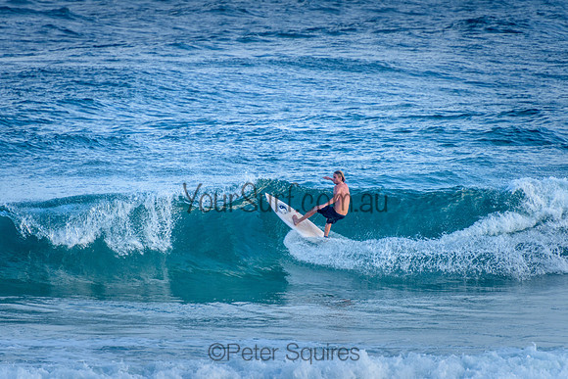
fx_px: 7742
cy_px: 148
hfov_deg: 4.2
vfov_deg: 2.8
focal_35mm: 491
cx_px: 285
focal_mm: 400
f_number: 5.6
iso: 500
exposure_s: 1/1250
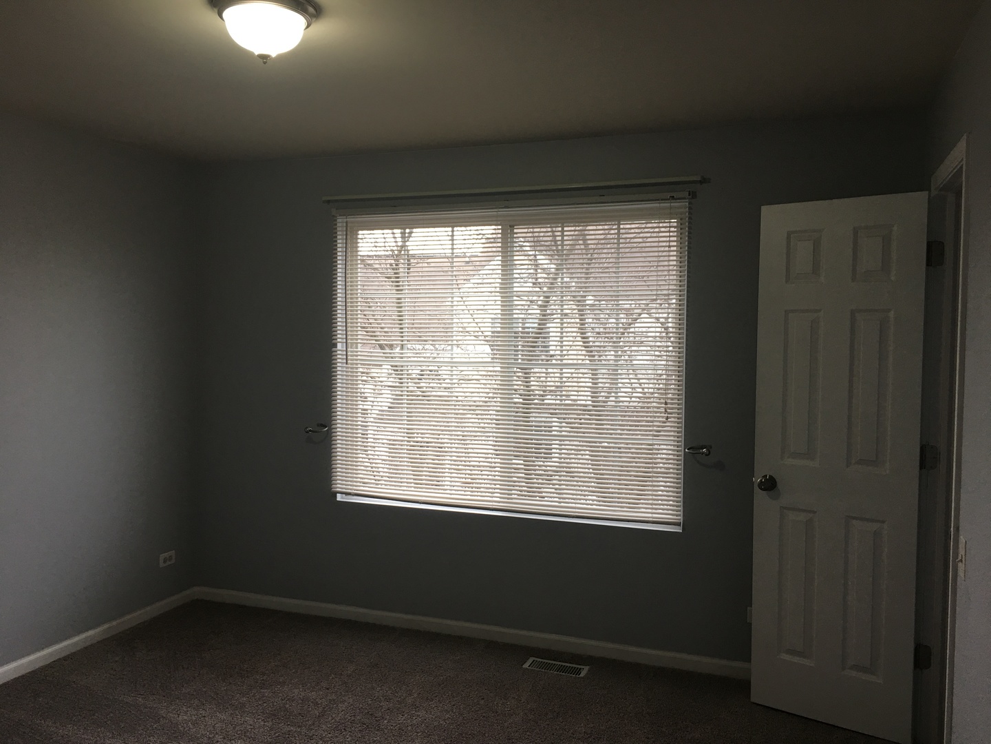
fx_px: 830
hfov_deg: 61.7
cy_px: 372
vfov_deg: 48.2
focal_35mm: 29
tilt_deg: -1.2
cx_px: 496
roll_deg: -0.5
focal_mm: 4.15
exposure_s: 1/40
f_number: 2.2
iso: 25
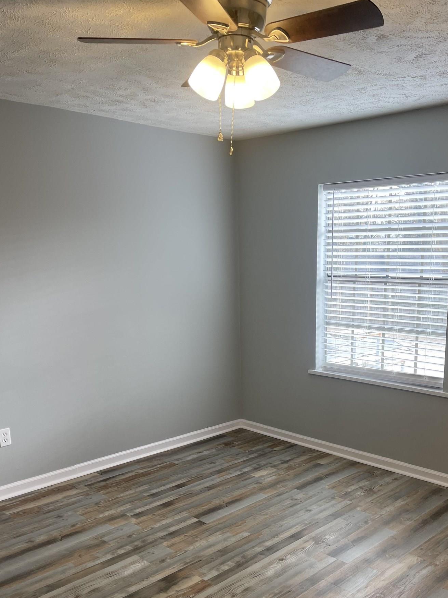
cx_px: 290
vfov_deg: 54.8
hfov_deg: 42.5
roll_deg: -0.5
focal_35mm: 33
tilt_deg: -11.1
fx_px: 569
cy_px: 371
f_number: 1.6
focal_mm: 5.1
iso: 64
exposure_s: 1/120
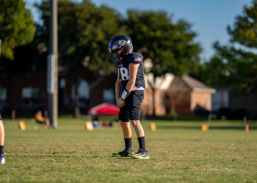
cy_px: 96
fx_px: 1673
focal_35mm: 229
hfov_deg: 8.8
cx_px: 127
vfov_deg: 6.3
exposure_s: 1/3200
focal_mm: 200
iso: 160
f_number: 2.8
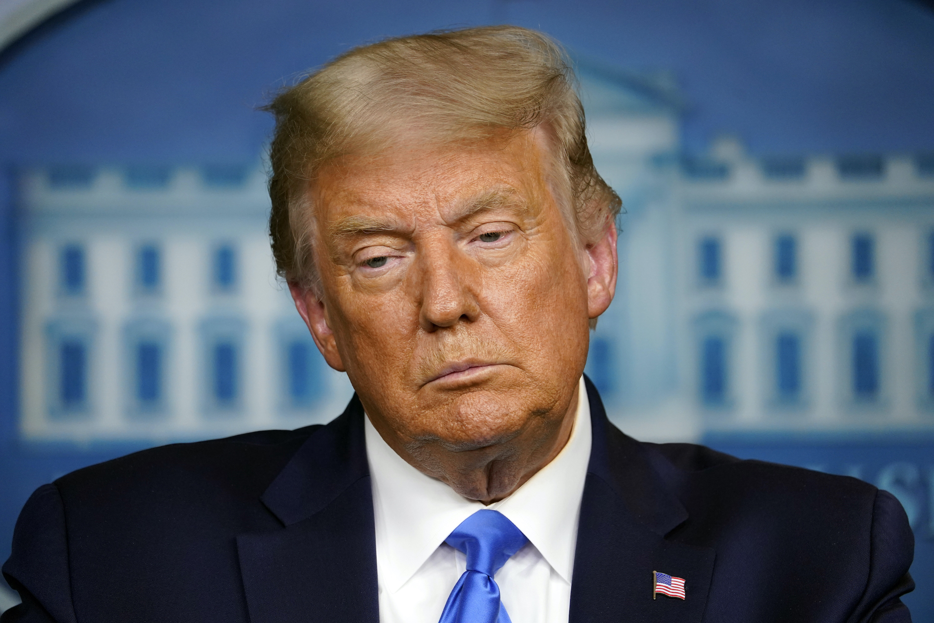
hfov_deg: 3.4
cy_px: 312
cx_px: 467
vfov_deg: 2.3
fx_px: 15566
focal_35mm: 600
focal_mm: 600
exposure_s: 1/250
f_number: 6.3
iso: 2500
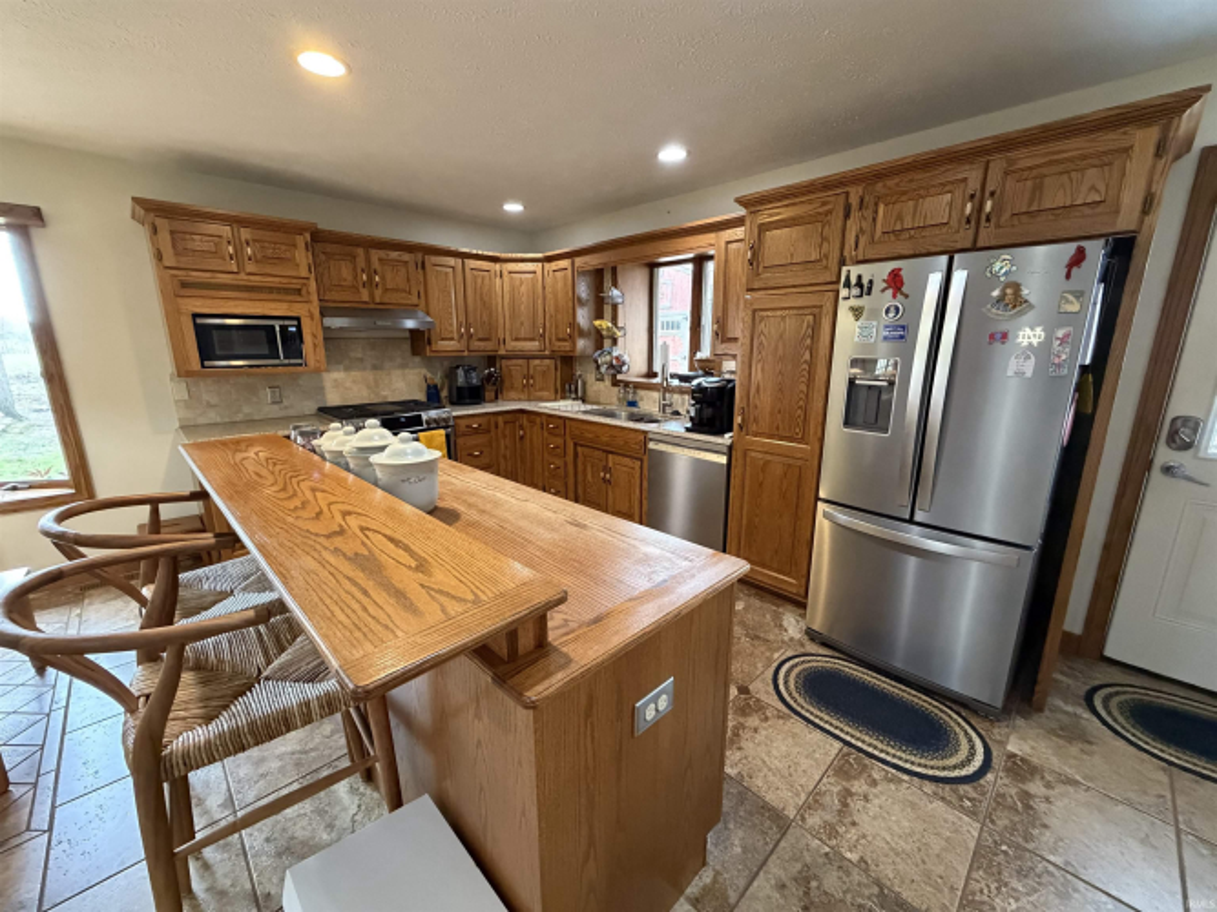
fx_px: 492
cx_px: 608
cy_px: 456
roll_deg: +0.5
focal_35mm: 14
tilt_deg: -12.7
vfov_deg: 85.7
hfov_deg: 102.1
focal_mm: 2.22
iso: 800
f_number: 2.2
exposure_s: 1/60
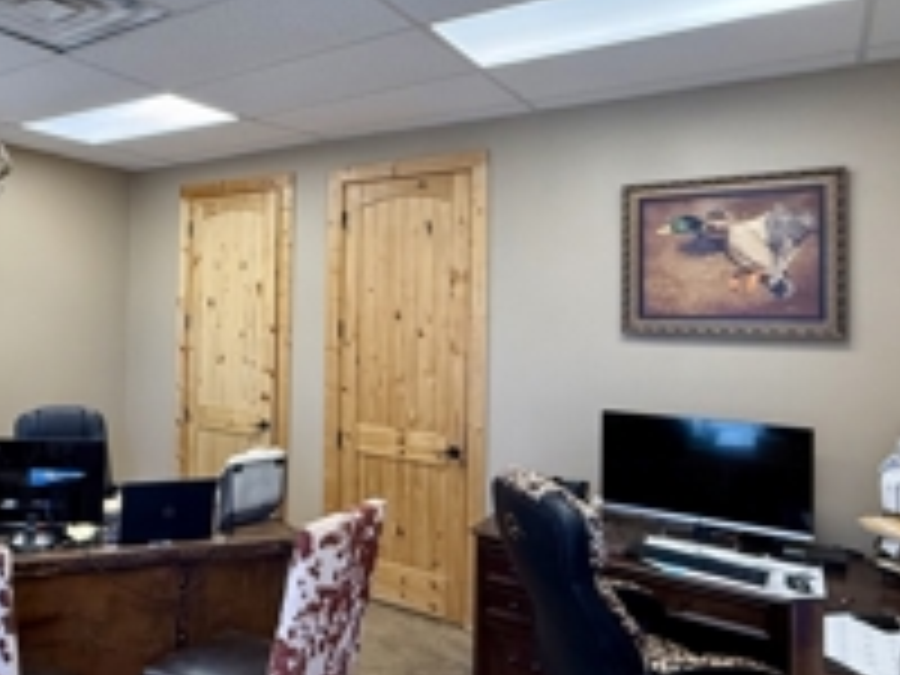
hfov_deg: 59.7
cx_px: 216
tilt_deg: +0.0
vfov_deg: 49.6
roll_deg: -1.7
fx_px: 728
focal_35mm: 28
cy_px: 297
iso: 200
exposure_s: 1/120
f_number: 2.2
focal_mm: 2.22
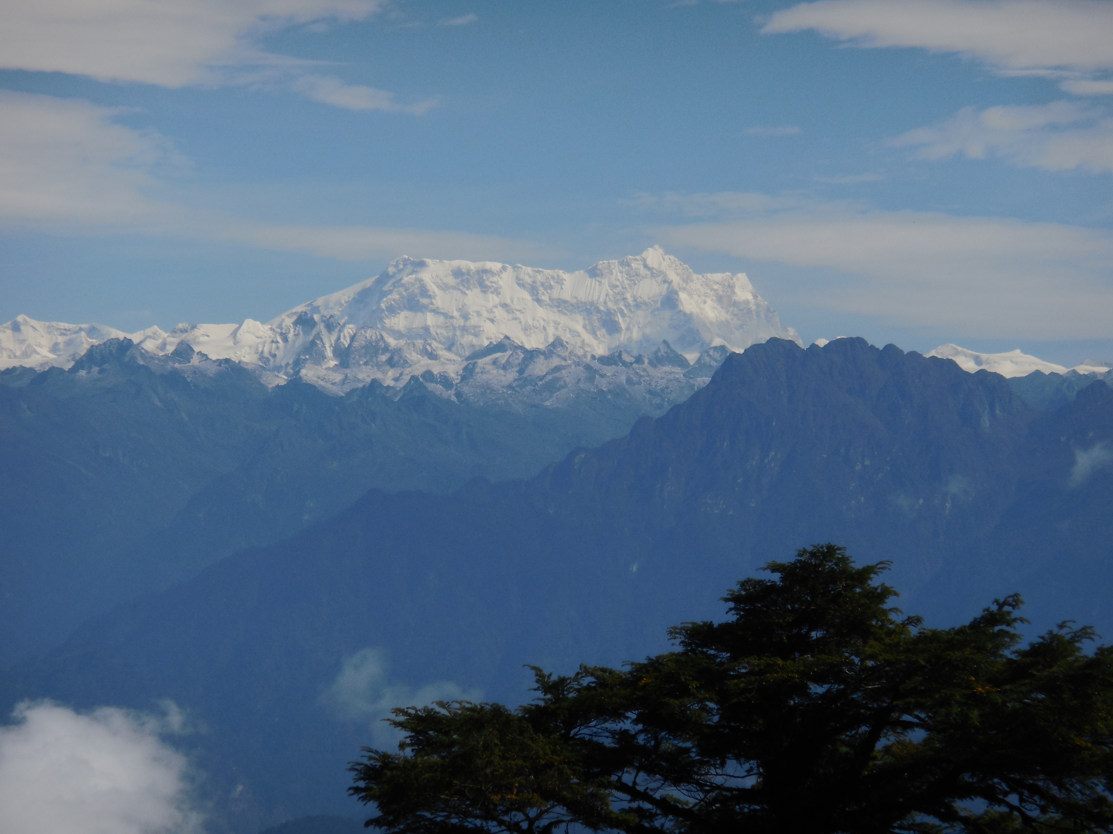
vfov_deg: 5.0
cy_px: 417
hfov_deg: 6.6
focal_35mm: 300
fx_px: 9646
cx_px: 556
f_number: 6.5
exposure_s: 1/1000
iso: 125
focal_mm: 54
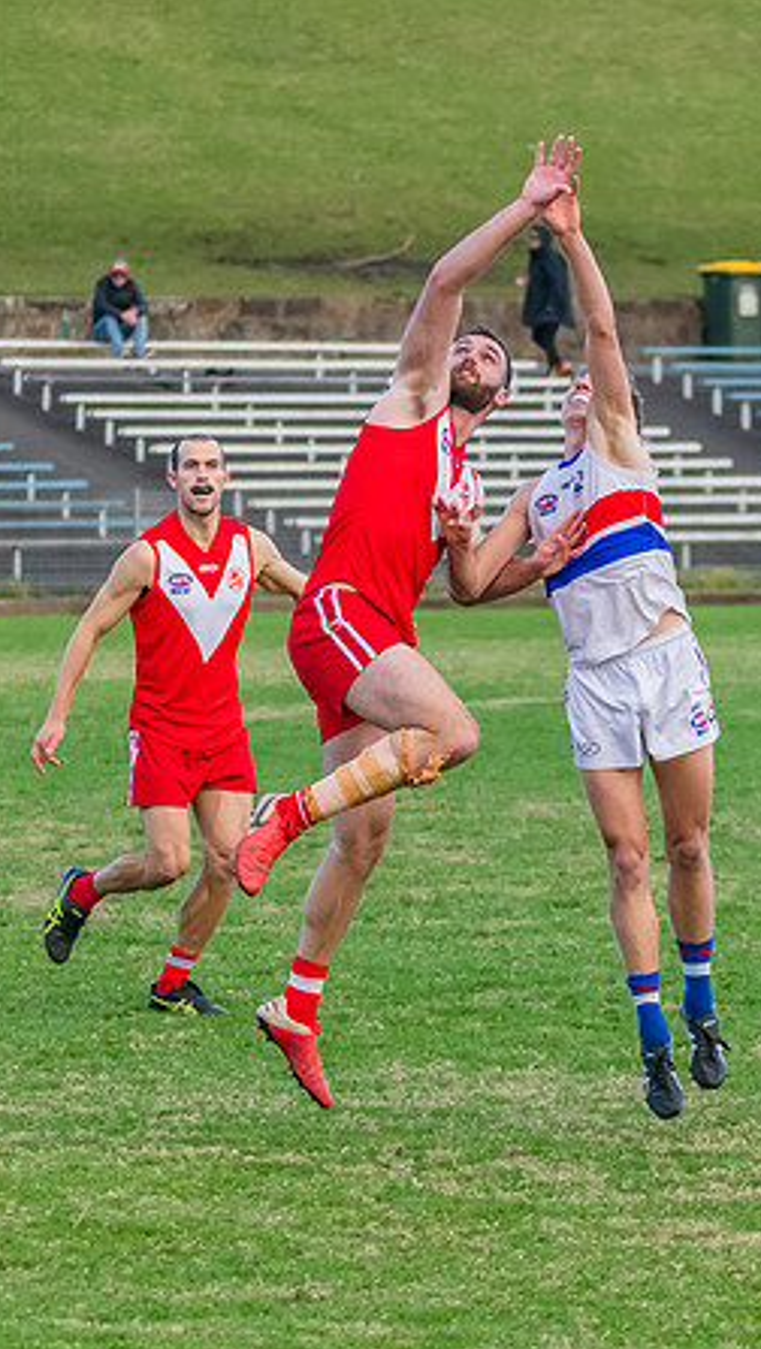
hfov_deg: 3.5
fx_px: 12570
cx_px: 640
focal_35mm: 351
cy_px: 639
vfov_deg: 6.1
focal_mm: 150
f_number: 5
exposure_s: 1/1600
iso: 2200
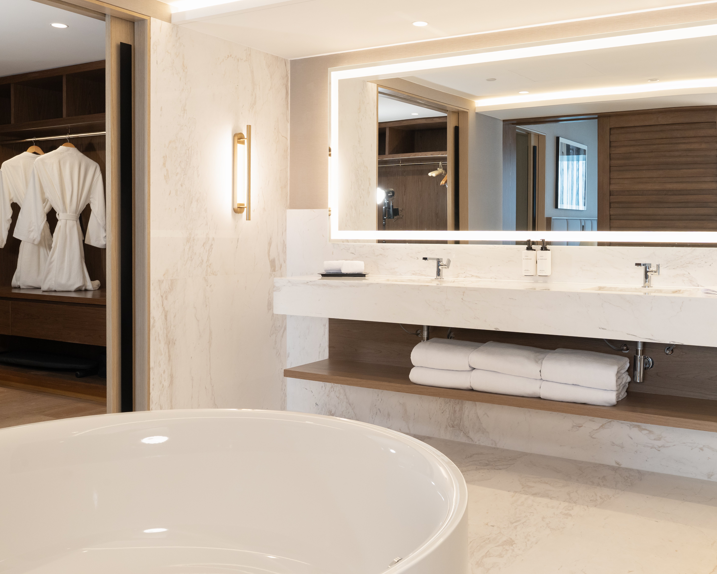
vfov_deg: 42.2
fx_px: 743
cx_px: 424
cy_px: 287
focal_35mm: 35
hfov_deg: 51.3
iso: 1000
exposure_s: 1/13
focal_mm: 31
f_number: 10
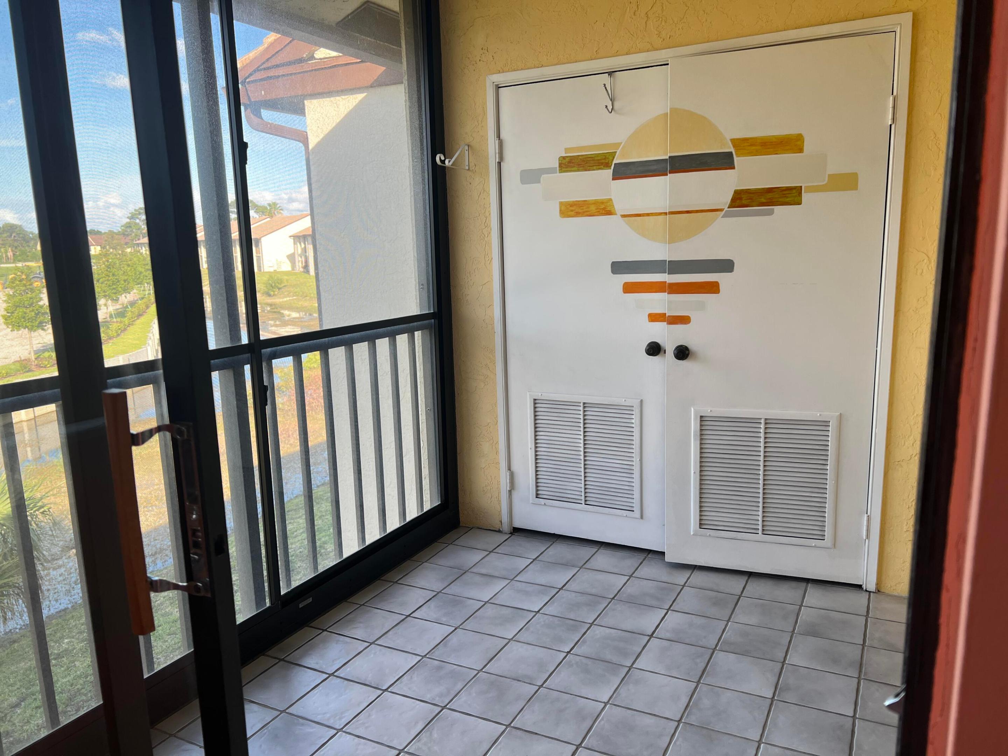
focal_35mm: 26
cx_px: 504
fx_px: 757
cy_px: 378
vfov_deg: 53.1
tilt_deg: -8.9
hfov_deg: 67.3
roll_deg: +1.0
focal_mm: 5.7
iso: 50
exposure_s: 1/265
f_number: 1.5
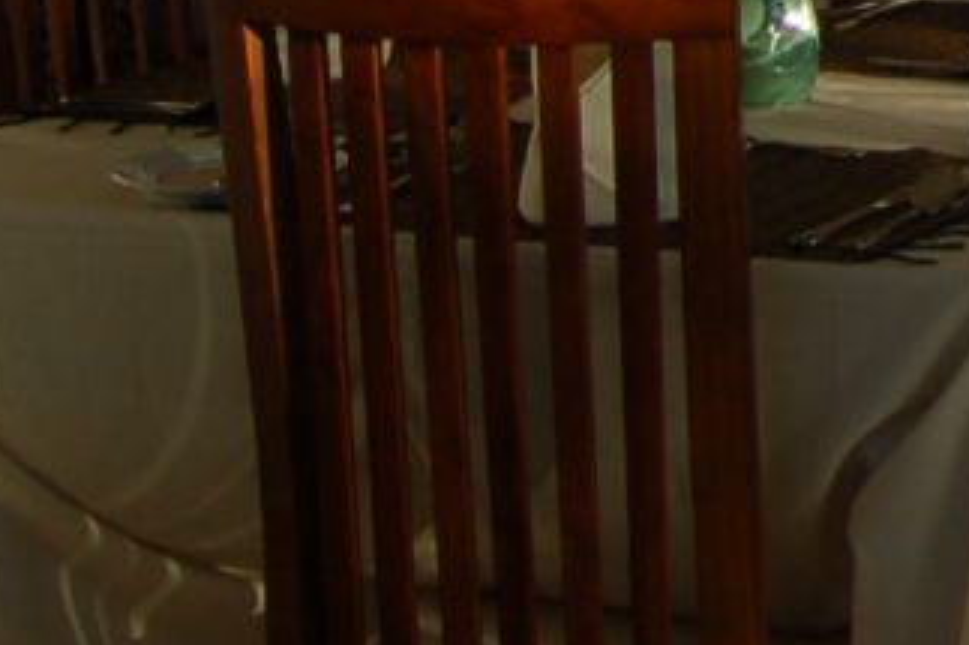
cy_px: -999
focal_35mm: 186
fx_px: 5004
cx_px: 2211
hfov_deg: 9.9
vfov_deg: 6.9
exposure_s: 1/200
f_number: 7.1
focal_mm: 20
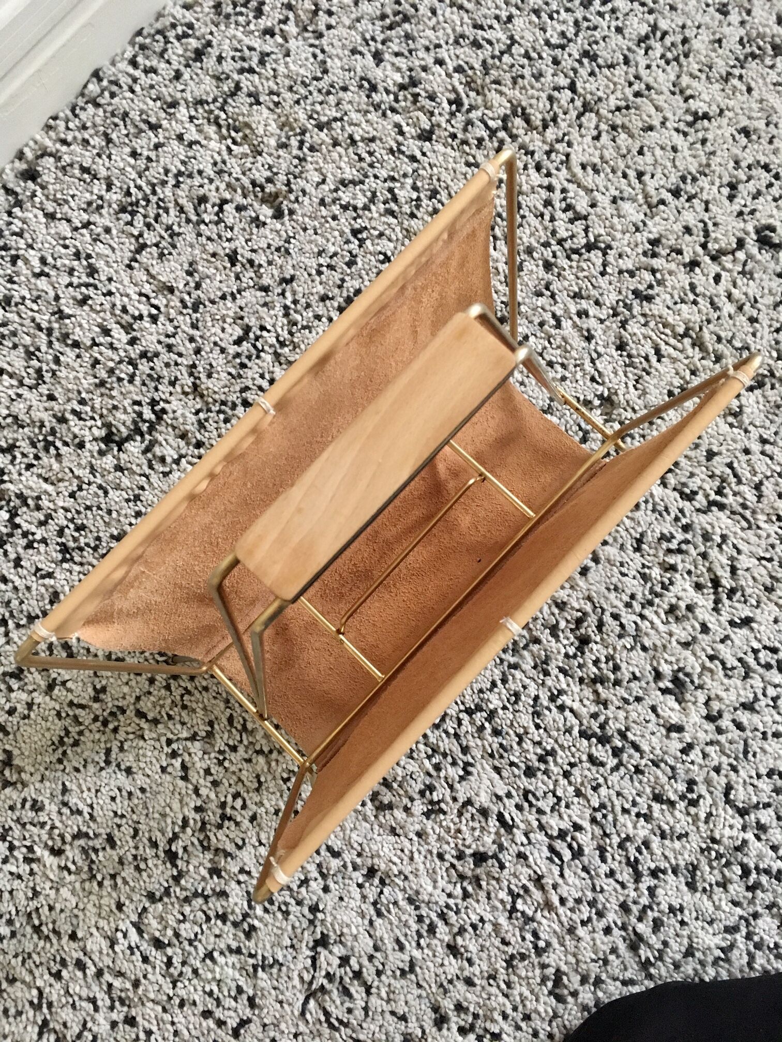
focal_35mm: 29
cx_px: 391
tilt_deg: -80.9
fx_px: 874
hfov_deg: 48.2
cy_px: 521
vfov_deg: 61.7
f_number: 2.2
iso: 200
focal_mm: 4.15
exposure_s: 1/17
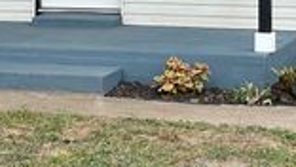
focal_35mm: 182
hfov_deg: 11.8
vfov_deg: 6.6
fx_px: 1429
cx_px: 106
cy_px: -119
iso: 25
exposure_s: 1/366
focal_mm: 6
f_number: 2
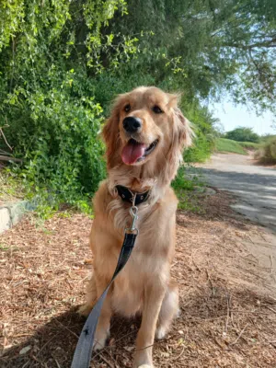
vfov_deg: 67.3
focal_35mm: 26
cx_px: 138
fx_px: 276
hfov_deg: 53.1
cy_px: 184
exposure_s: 1/286
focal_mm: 3.98
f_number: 1.8
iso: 20
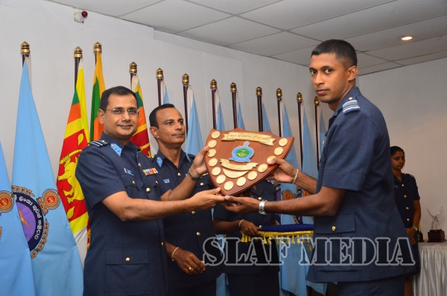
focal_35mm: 45
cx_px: 224
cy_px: 148
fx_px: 558
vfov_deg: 29.8
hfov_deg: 43.7
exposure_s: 1/100
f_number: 5
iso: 400
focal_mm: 30
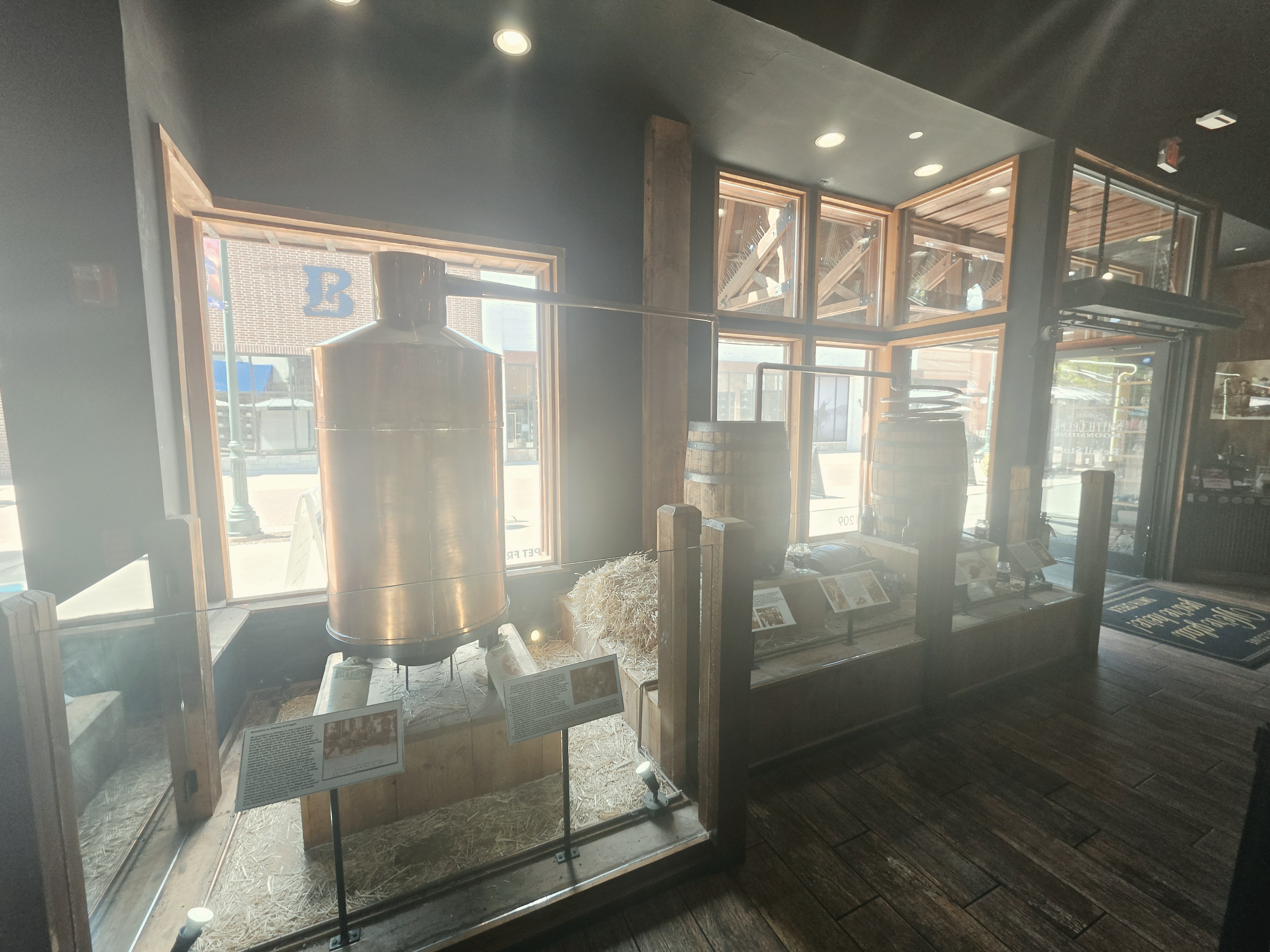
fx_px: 477
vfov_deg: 89.9
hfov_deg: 106.2
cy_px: 476
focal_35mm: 13
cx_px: 635
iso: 50
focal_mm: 2.2
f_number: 1.9
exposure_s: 1/120
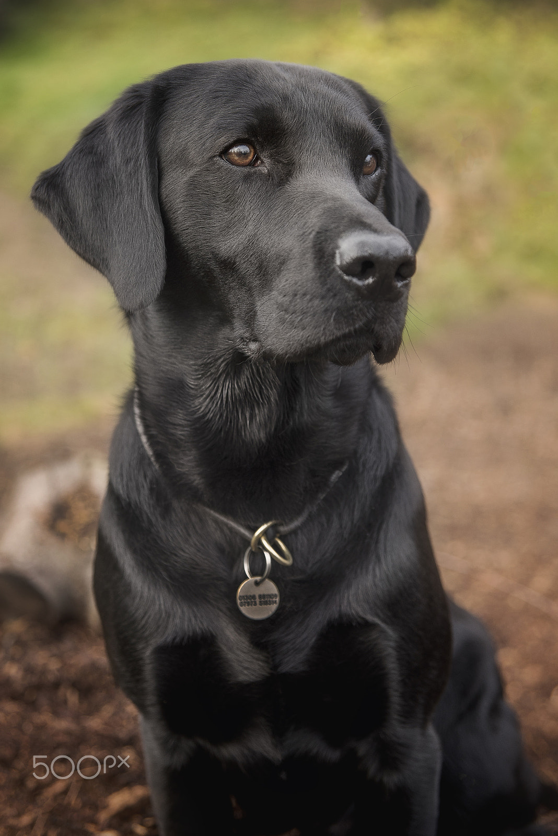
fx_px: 1301
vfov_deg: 35.6
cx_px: 279
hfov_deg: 24.2
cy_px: 418
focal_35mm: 56
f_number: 4
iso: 200
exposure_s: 1/200
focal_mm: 56
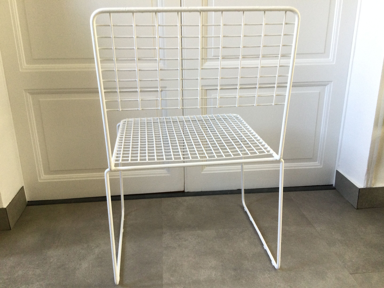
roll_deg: -1.2
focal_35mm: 31
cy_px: 144
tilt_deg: -16.7
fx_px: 344
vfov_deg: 45.4
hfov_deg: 58.4
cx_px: 192
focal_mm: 3.3
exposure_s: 1/33
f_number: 2.4
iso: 64
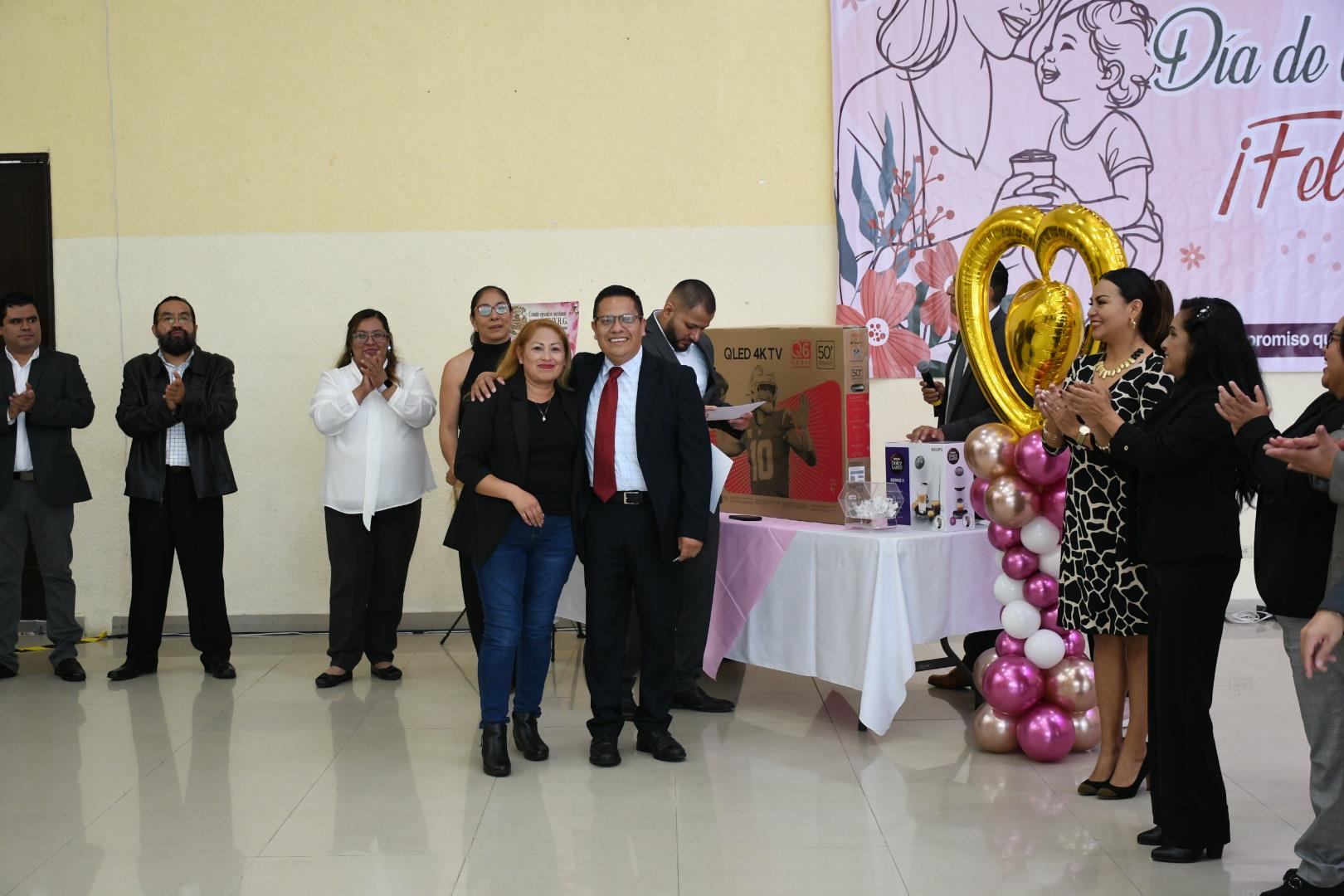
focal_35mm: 51
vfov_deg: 26.5
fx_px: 1904
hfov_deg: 38.9
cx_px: 672
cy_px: 448
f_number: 4.2
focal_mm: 34
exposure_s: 1/100
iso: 1250
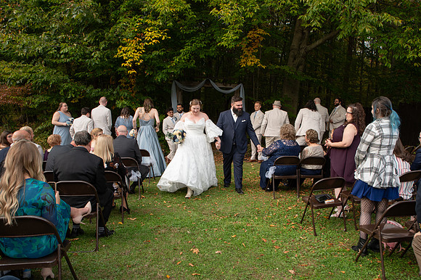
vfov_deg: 46.3
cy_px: 144
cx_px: 224
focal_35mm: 28
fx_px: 328
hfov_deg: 65.3
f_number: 6.3
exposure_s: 1/200
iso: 400
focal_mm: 24
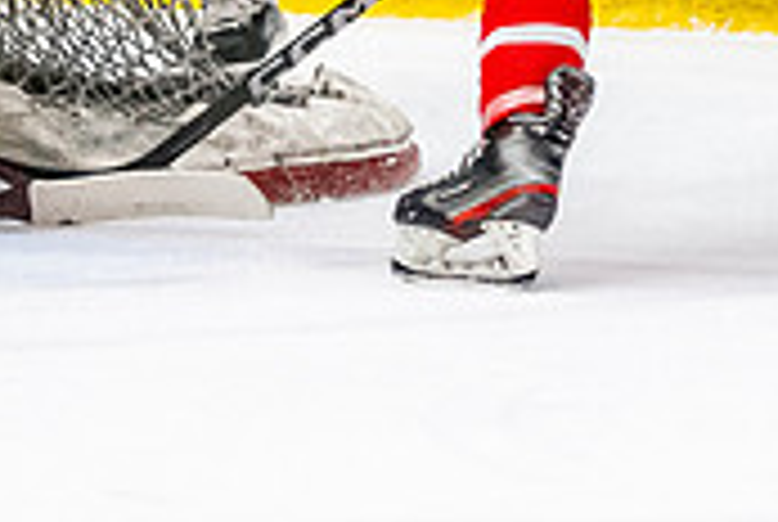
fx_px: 14114
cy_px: -325
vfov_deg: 2.1
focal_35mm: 652
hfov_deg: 3.2
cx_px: 242
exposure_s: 1/800
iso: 4000
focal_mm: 80
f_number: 2.8
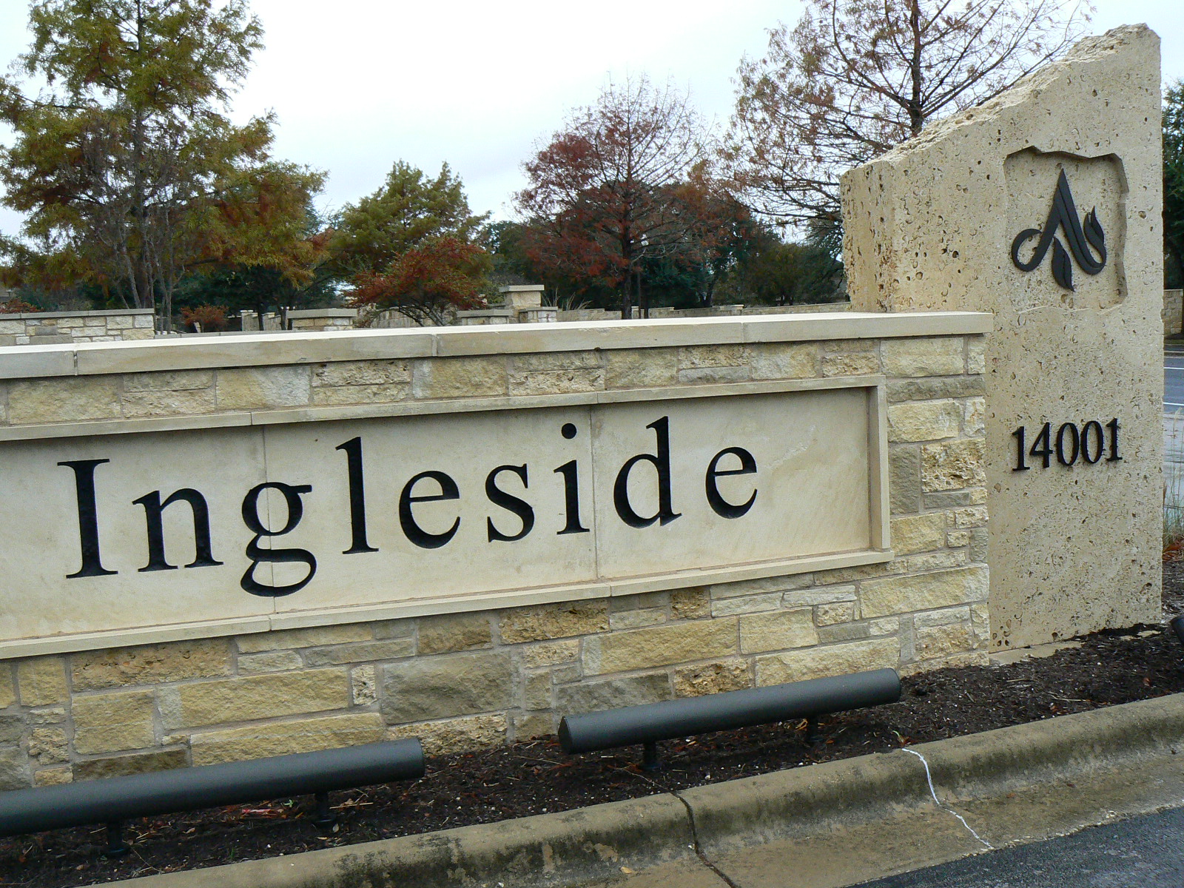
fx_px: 1231
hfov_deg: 51.4
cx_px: 592
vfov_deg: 39.7
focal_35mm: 36
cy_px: 444
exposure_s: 1/250
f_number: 5.6
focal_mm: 6
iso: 200
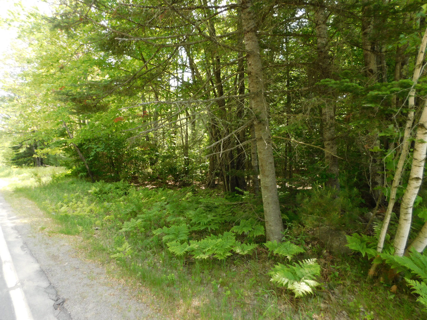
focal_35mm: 23
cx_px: 214
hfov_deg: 73.9
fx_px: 284
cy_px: 160
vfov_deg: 58.9
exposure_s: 1/125
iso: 125
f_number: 3
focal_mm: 4
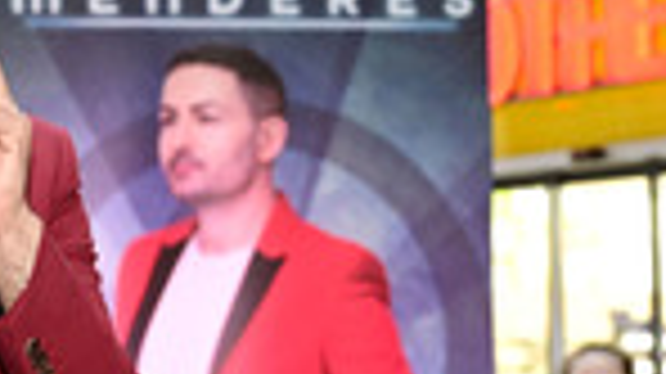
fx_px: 1853
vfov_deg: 11.4
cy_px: 401
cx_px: -178
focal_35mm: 105
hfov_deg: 19.0
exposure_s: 1/200
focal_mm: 33
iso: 640
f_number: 2.8
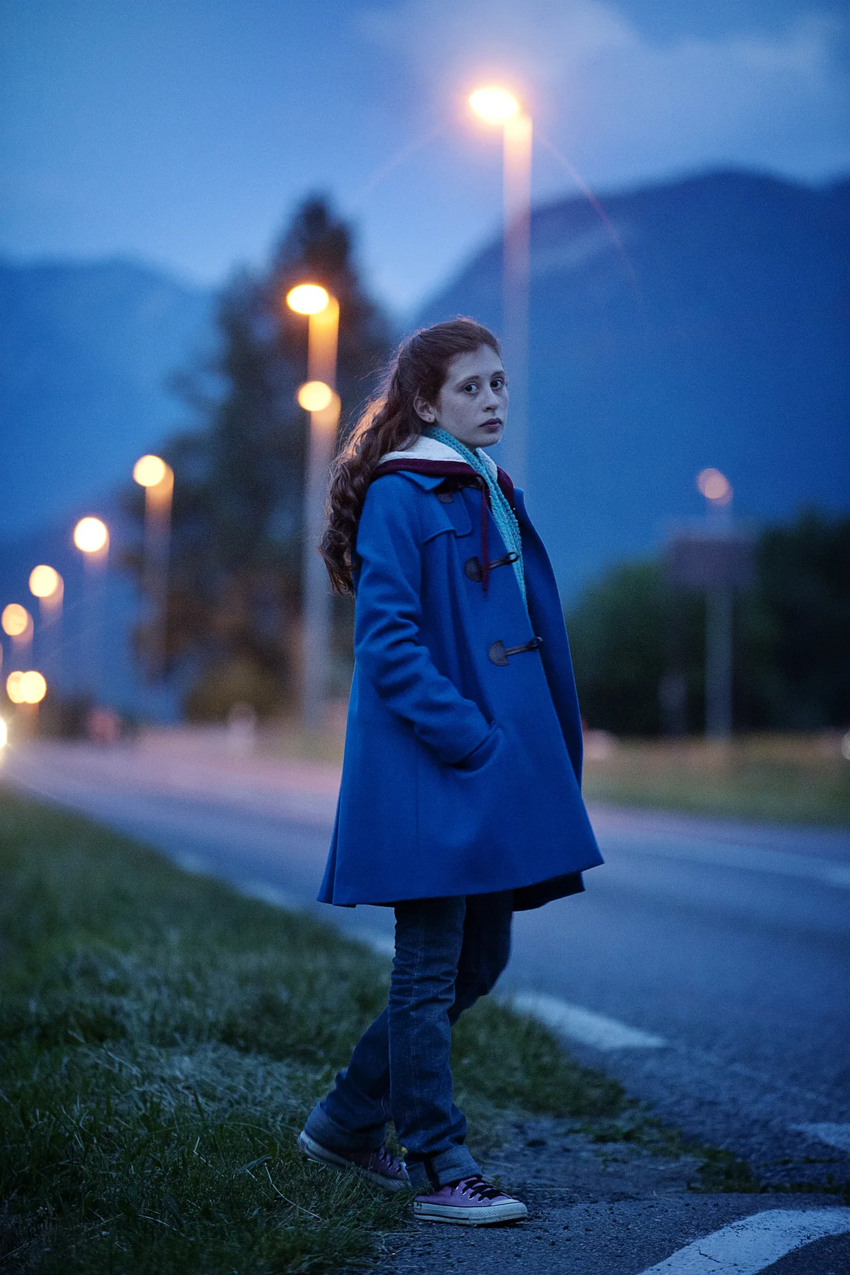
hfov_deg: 6.9
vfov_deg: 10.3
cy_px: 638
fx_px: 7083
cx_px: 425
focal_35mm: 200
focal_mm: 200
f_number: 2.8
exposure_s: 1/60
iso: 2000
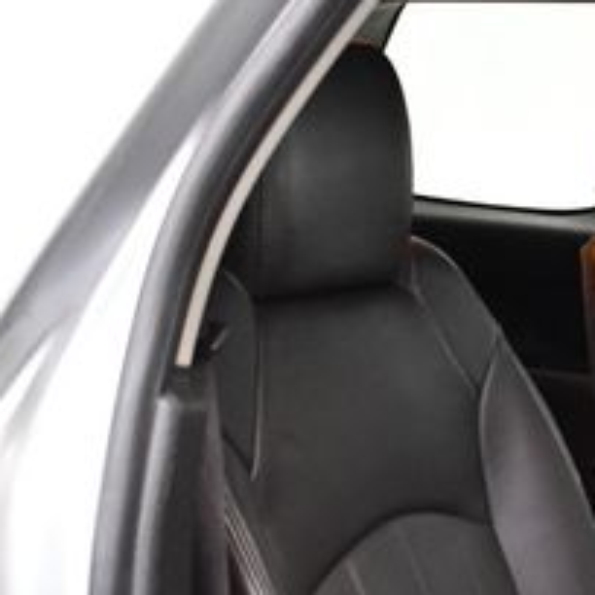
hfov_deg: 22.5
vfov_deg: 23.4
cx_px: 668
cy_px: 519
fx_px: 1400
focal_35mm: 72
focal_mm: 18
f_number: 3.5
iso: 3600
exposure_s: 1/60
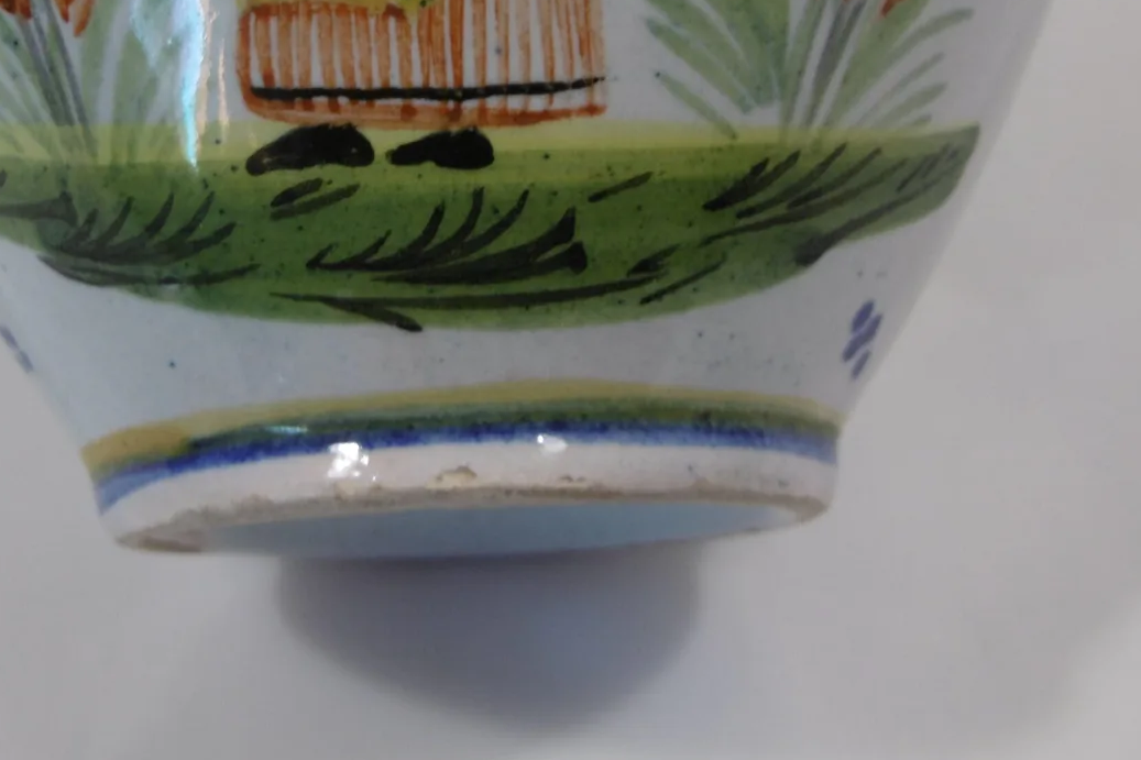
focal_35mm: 69
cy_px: 107
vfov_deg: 19.4
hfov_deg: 29.0
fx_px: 2186
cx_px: 380
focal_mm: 7.7
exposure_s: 1/25
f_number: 3.8
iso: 100
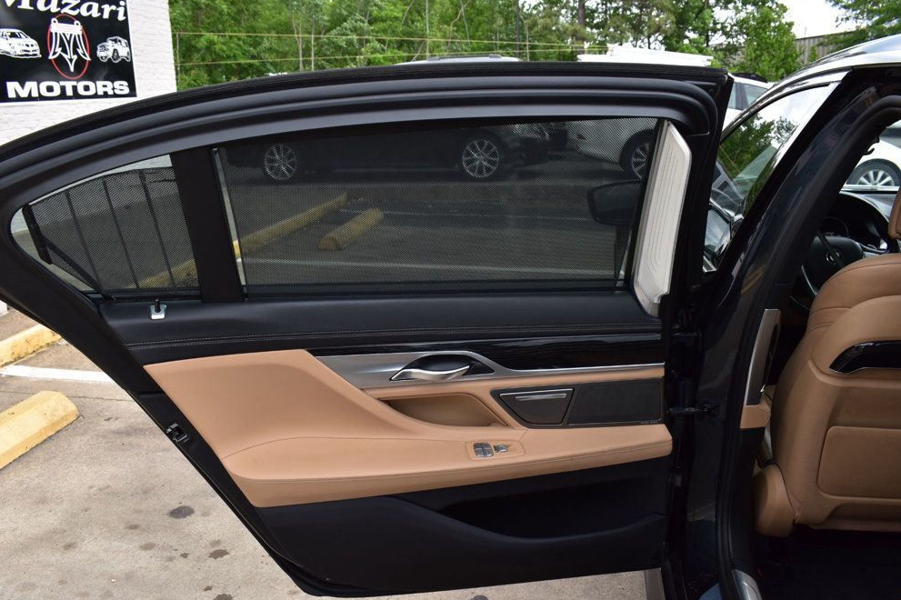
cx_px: 445
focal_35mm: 31
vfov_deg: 42.3
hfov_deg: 60.3
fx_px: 776
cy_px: 300
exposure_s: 1/200
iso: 400
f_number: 10
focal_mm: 20
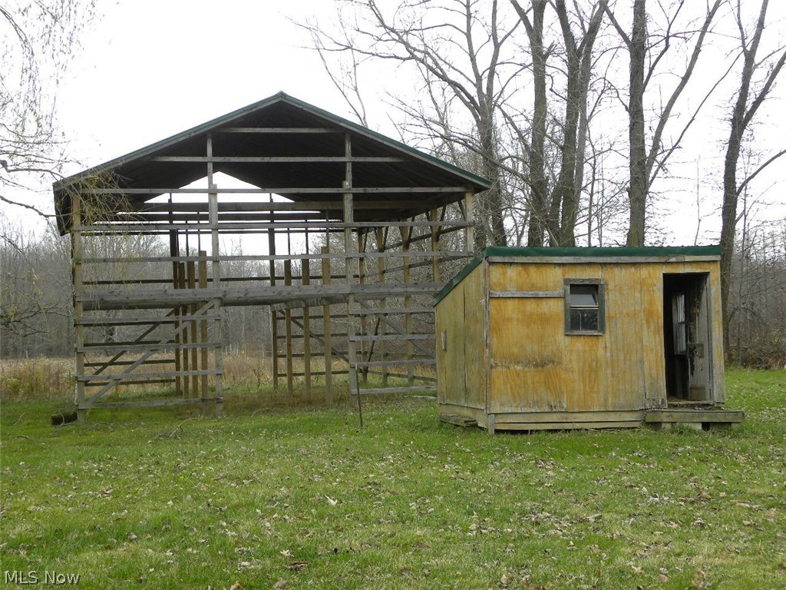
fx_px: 1317
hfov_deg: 33.2
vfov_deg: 25.2
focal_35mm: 58
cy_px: 295
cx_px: 393
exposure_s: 1/105
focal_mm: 10.3
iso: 64
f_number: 4
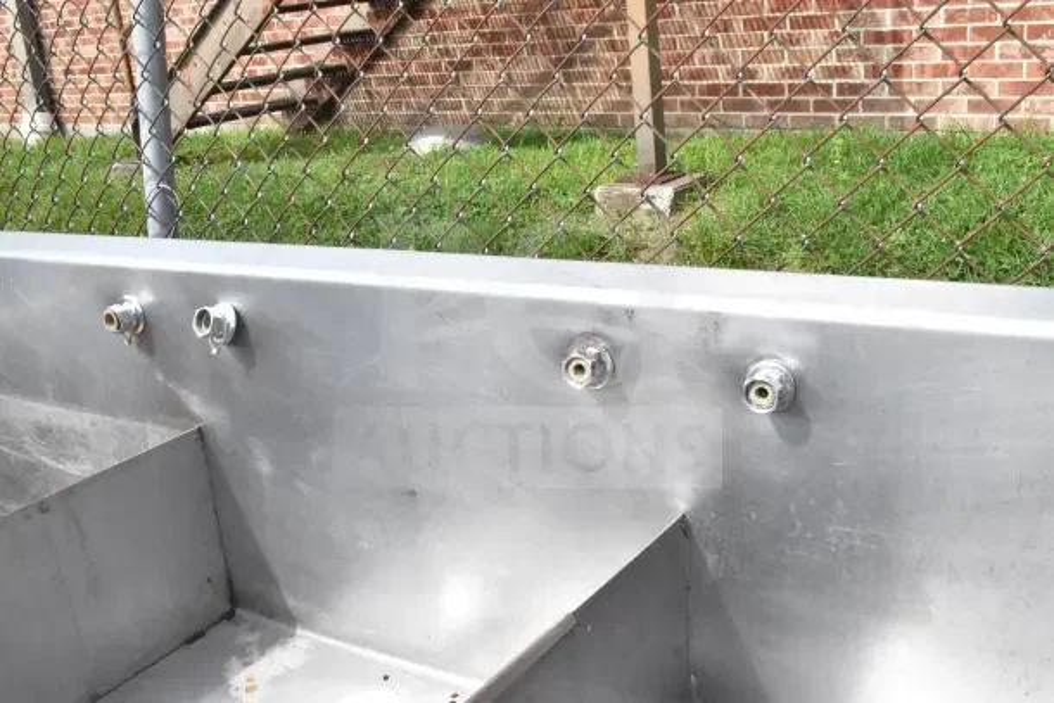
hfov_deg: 51.3
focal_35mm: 38
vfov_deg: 35.5
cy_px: 352
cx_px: 527
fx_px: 1098
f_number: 18
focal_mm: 25
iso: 6400
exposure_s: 1/2000
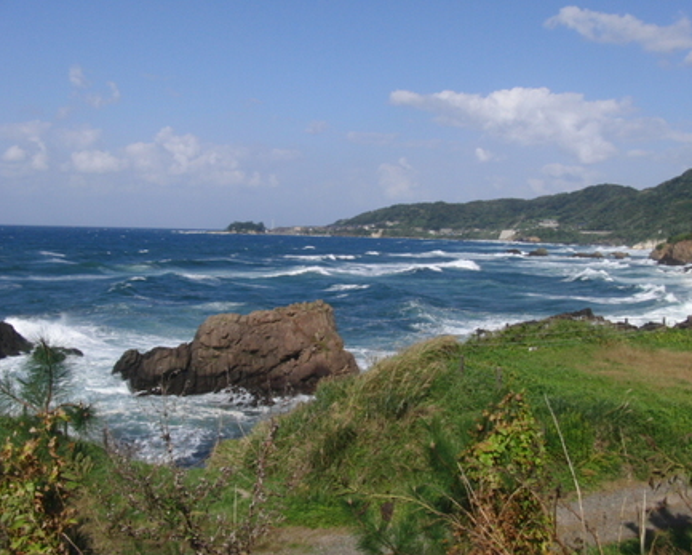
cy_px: 272
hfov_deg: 45.7
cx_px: 380
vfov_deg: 37.4
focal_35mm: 40
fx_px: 820
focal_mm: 6.42
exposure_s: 1/400
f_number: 8.5
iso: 100
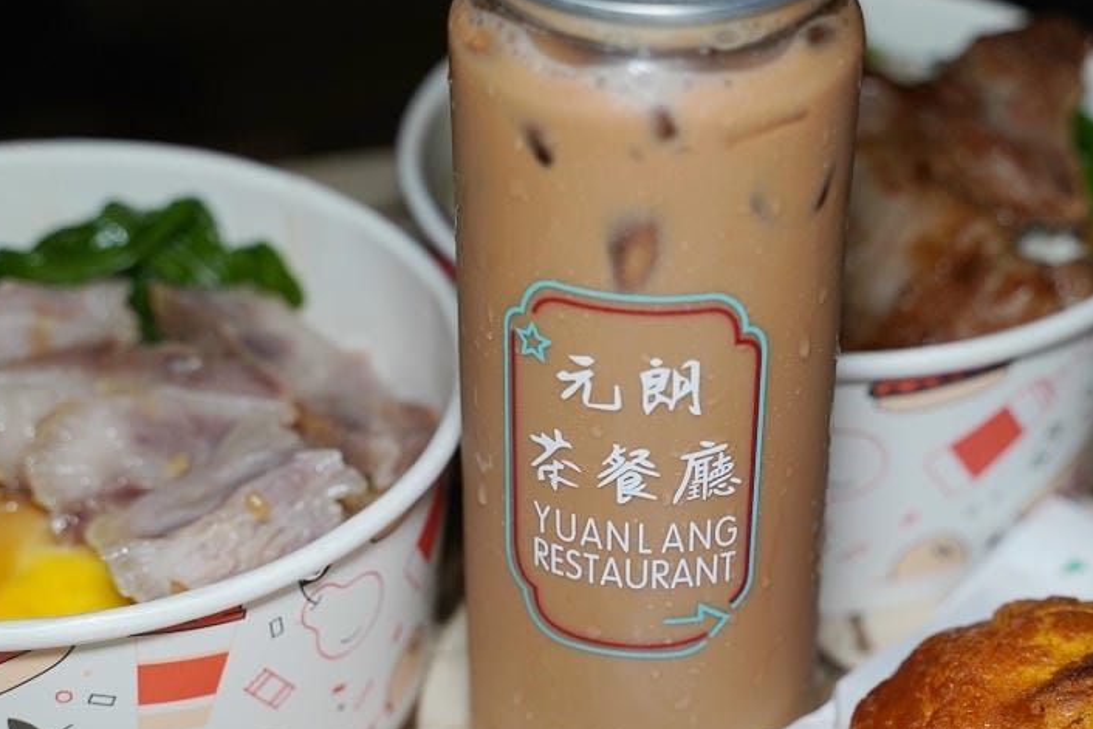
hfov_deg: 23.9
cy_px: 514
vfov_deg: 16.0
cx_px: 638
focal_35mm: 85
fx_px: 2581
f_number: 4
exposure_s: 1/160
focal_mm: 50
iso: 800
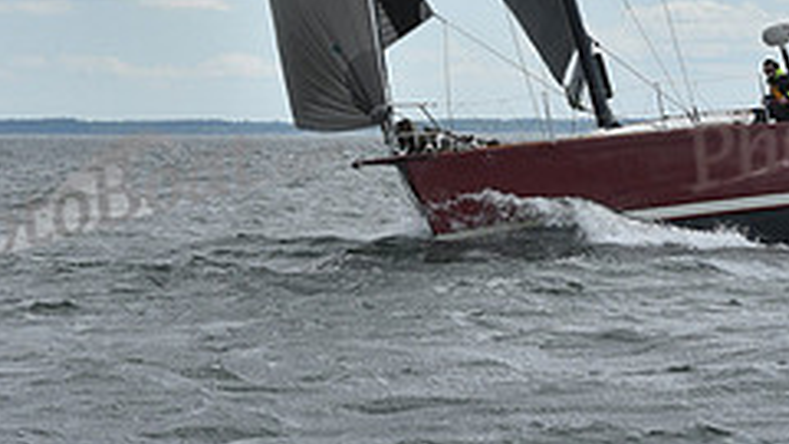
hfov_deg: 7.7
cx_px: 518
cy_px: -352
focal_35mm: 279
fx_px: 5837
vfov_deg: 4.3
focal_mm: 110
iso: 320
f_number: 9
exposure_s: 1/1250
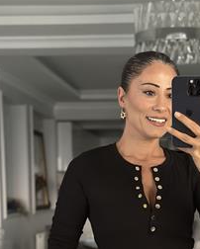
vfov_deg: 19.9
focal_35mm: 94
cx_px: 160
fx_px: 695
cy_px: 235
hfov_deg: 16.3
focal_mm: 6.86
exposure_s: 1/40
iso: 500
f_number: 1.78
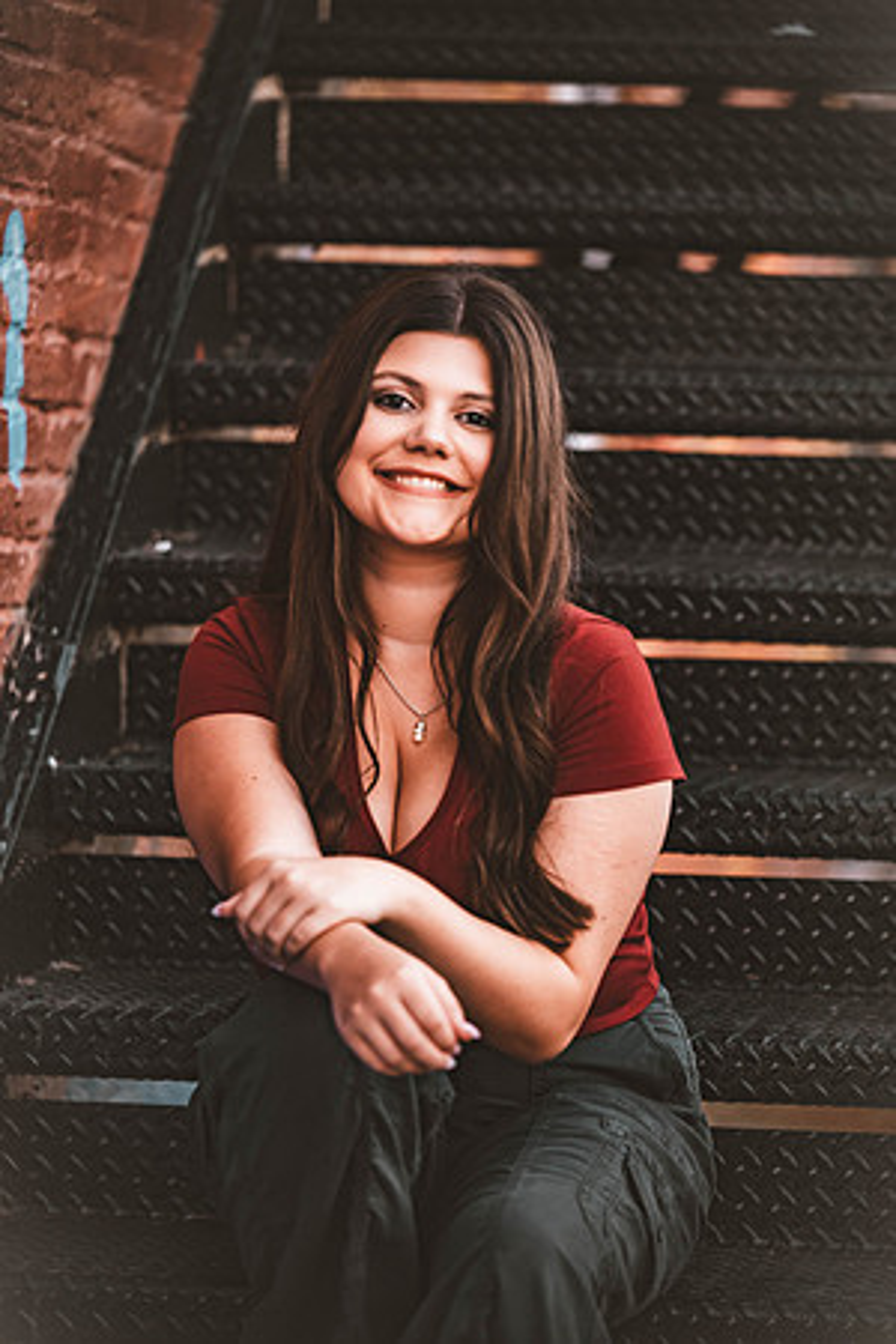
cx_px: 448
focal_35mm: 135
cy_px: 672
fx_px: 5040
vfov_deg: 15.2
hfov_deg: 10.2
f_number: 2.8
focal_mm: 135
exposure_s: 1/125
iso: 640
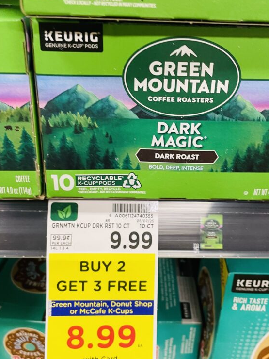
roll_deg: -1.4
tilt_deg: -31.2
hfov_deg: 39.6
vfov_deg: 51.4
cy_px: 181
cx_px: 150
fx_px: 373
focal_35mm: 36
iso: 125
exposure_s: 1/60
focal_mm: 4.2
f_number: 1.6
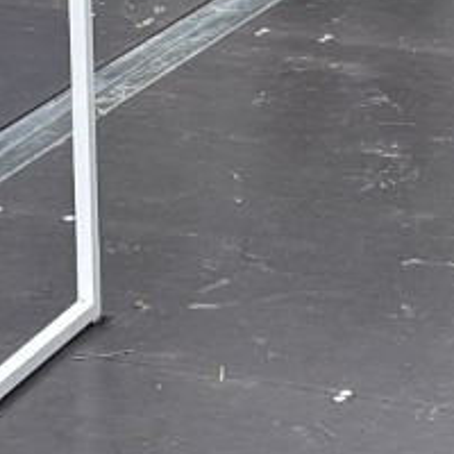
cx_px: 167
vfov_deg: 7.4
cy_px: -631
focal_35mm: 221
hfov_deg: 7.9
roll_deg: +2.1
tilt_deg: -4.7
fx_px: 3279
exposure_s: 1/1080
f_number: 1.6
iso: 50
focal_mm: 5.96
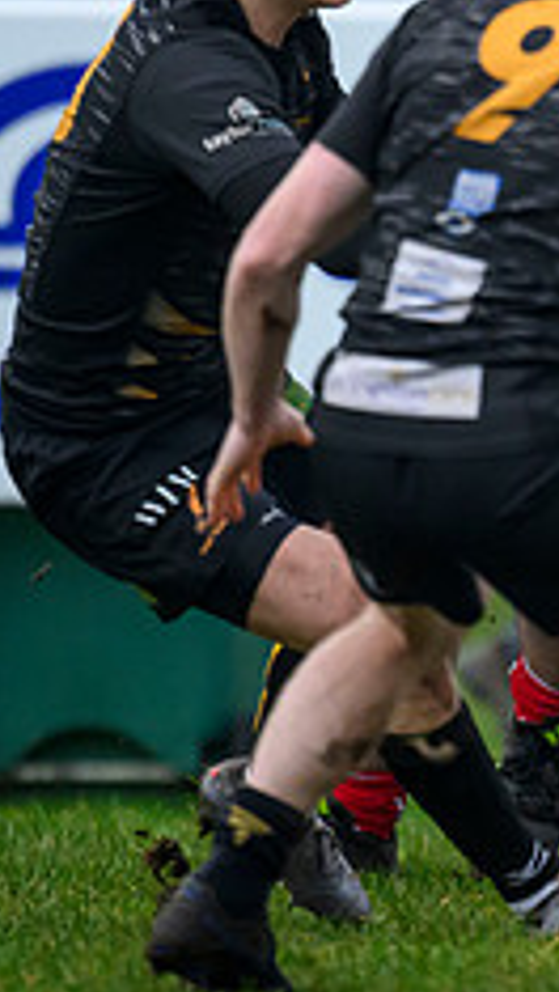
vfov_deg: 1.0
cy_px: 394
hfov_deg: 0.6
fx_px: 55823
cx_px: 1357
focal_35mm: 2123
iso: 2500
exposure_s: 1/1600
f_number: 4
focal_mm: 560
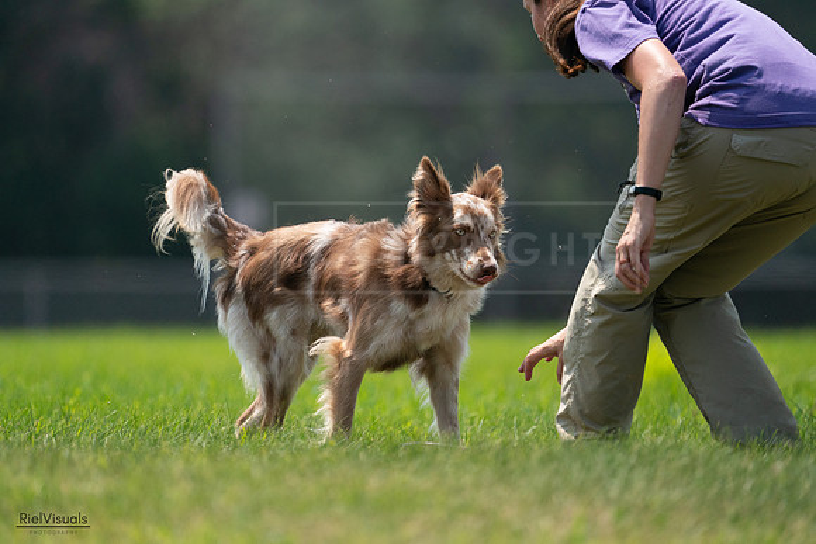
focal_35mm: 600
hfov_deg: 3.4
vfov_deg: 2.3
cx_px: 408
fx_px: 13603
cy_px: 272
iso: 1600
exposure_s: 1/4000
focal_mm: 600
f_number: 6.3
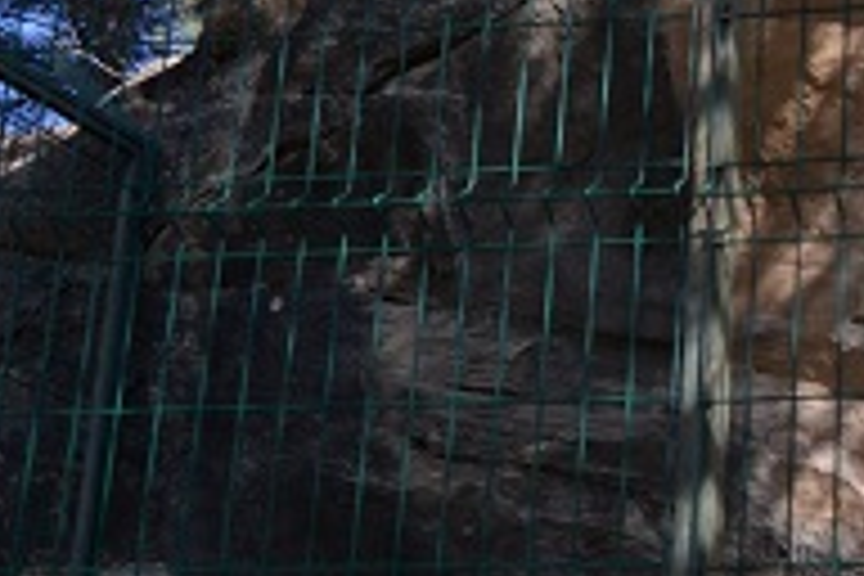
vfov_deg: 18.2
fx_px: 1800
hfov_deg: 24.6
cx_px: 1022
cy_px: 344
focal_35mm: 75
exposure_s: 1/1000
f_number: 2.8
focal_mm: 12
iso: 100
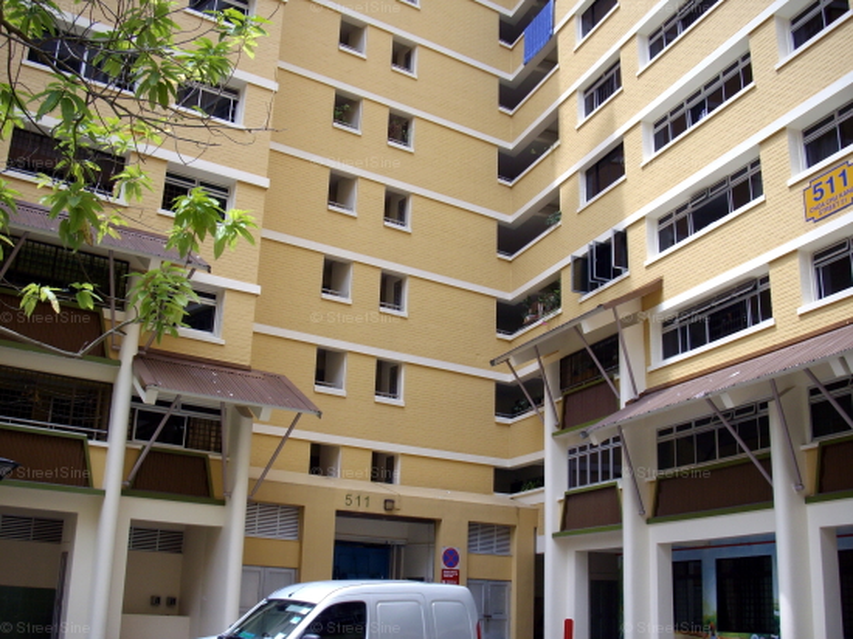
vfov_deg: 38.6
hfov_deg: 50.2
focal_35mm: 37
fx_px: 911
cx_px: 426
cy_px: 320
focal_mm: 6.2
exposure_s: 1/320
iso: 80
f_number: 2.8
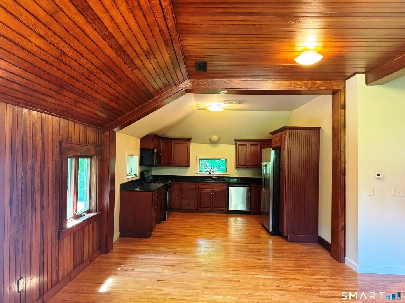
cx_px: 199
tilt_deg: +1.2
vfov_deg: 54.9
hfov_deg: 69.4
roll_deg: -1.1
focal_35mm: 25
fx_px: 292
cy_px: 150
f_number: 1.78
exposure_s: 1/60
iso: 500
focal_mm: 6.76
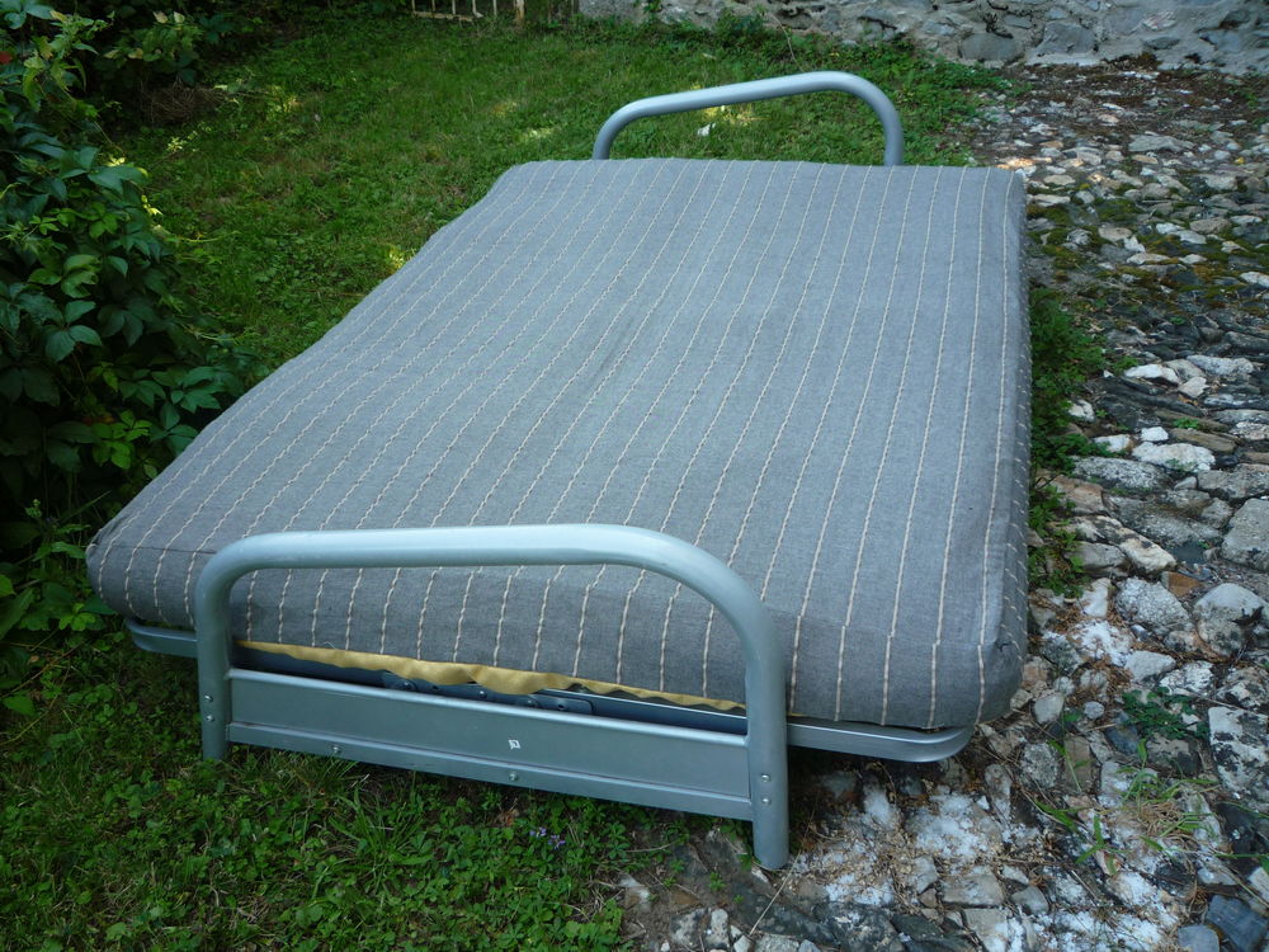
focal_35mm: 30
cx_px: 634
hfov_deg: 60.0
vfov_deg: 46.8
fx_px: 1100
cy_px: 476
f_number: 3.3
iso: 100
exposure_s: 1/60
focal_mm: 5.2
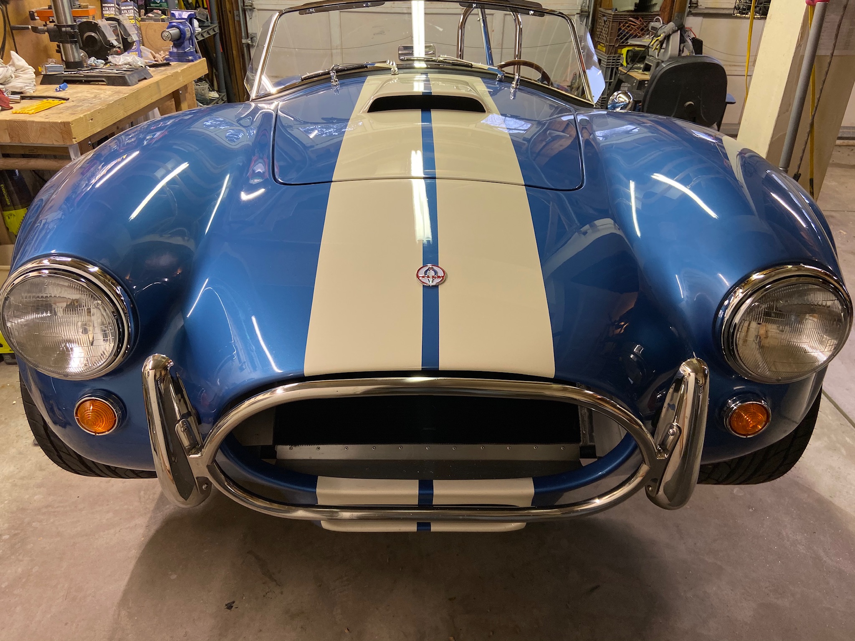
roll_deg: -1.5
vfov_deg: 53.1
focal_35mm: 26
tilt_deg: -29.5
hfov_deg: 67.3
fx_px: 642
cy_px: 320
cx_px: 428
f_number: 1.8
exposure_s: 1/60
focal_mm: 4.25
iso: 80
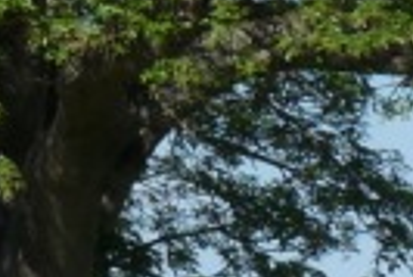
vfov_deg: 2.3
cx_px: -183
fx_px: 6891
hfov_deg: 3.4
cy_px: 255
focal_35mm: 600
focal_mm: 13.3
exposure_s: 1/400
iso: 100
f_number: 5.6
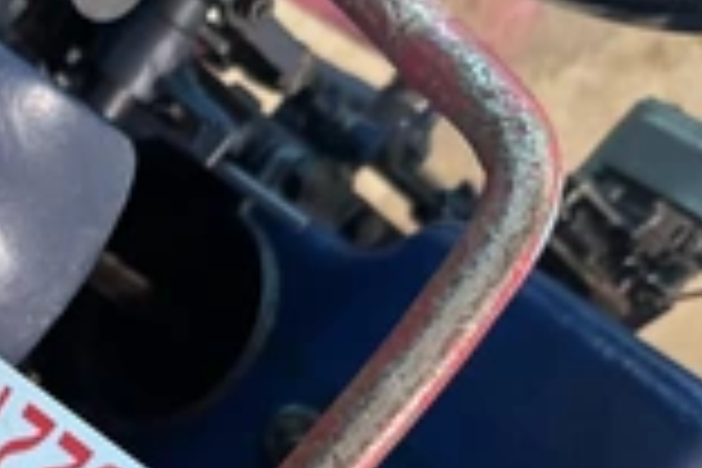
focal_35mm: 64
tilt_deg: -45.0
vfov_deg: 20.5
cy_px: 477
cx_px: -81
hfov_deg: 28.4
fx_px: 1248
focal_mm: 6.76
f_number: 1.78
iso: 640
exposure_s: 1/60
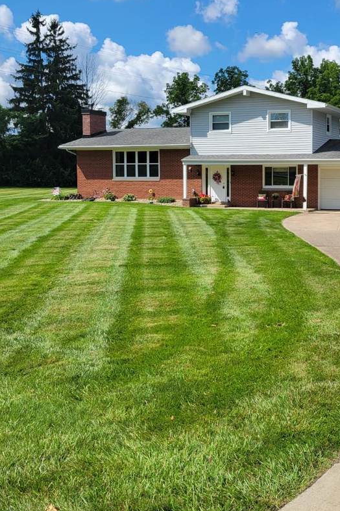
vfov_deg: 44.4
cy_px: 226
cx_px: 259
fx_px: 624
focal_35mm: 44
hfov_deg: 29.9
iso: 40
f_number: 1.8
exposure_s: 1/2929
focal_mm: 5.4
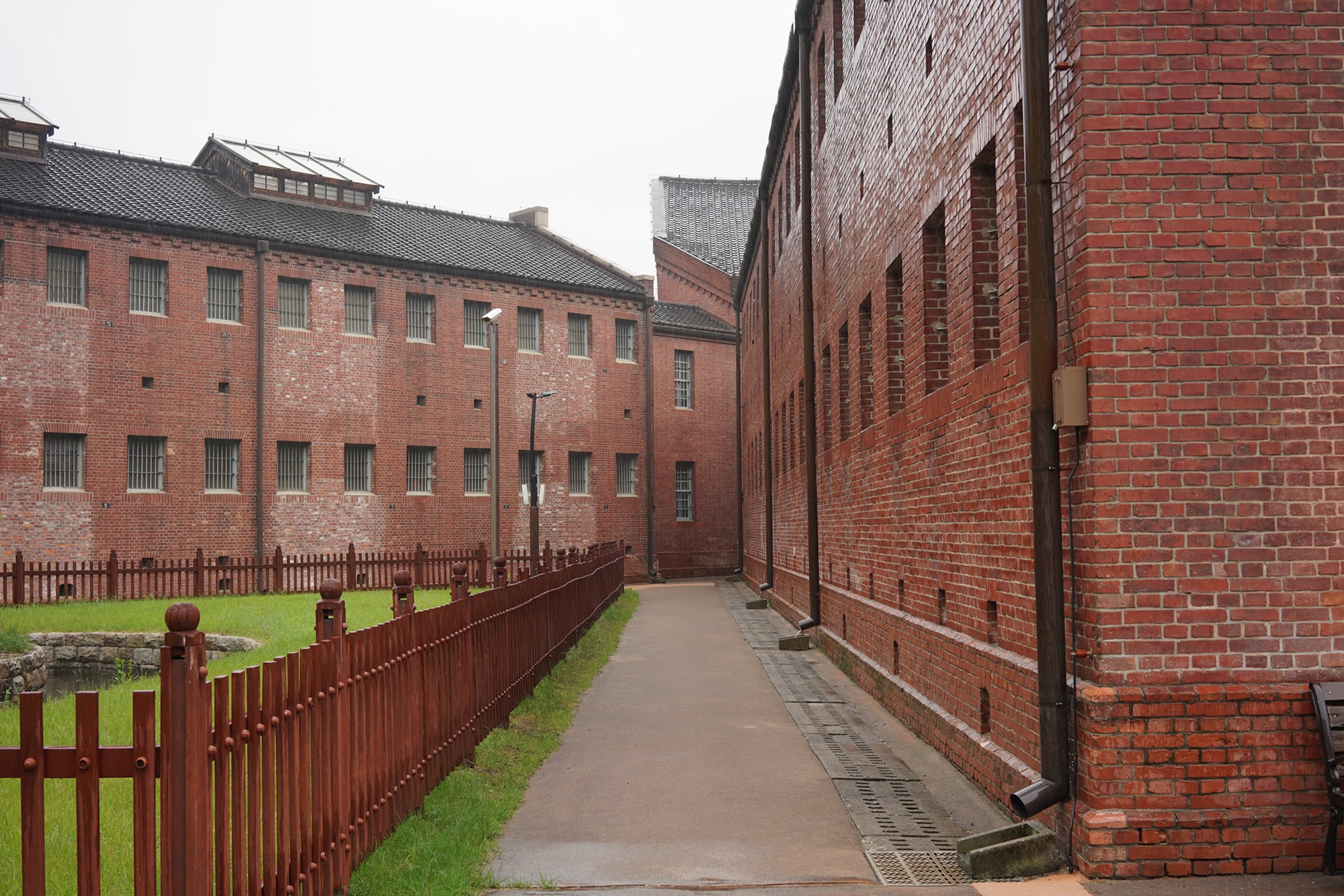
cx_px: 672
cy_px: 448
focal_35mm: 35
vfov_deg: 37.9
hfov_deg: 54.4
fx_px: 1307
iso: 200
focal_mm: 35
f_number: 6.3
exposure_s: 1/80
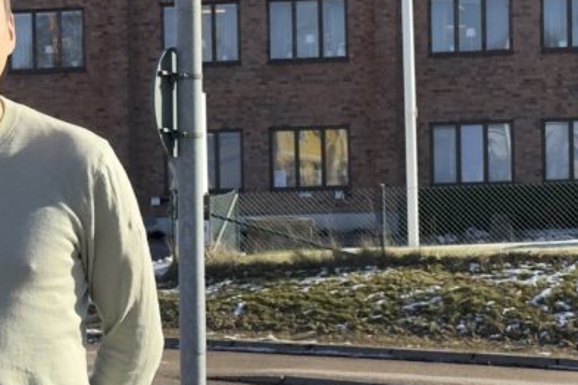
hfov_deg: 15.7
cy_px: 266
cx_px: 215
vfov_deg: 10.5
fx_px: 2087
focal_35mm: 130
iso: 64
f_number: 1.78
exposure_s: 1/2070
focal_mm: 6.86
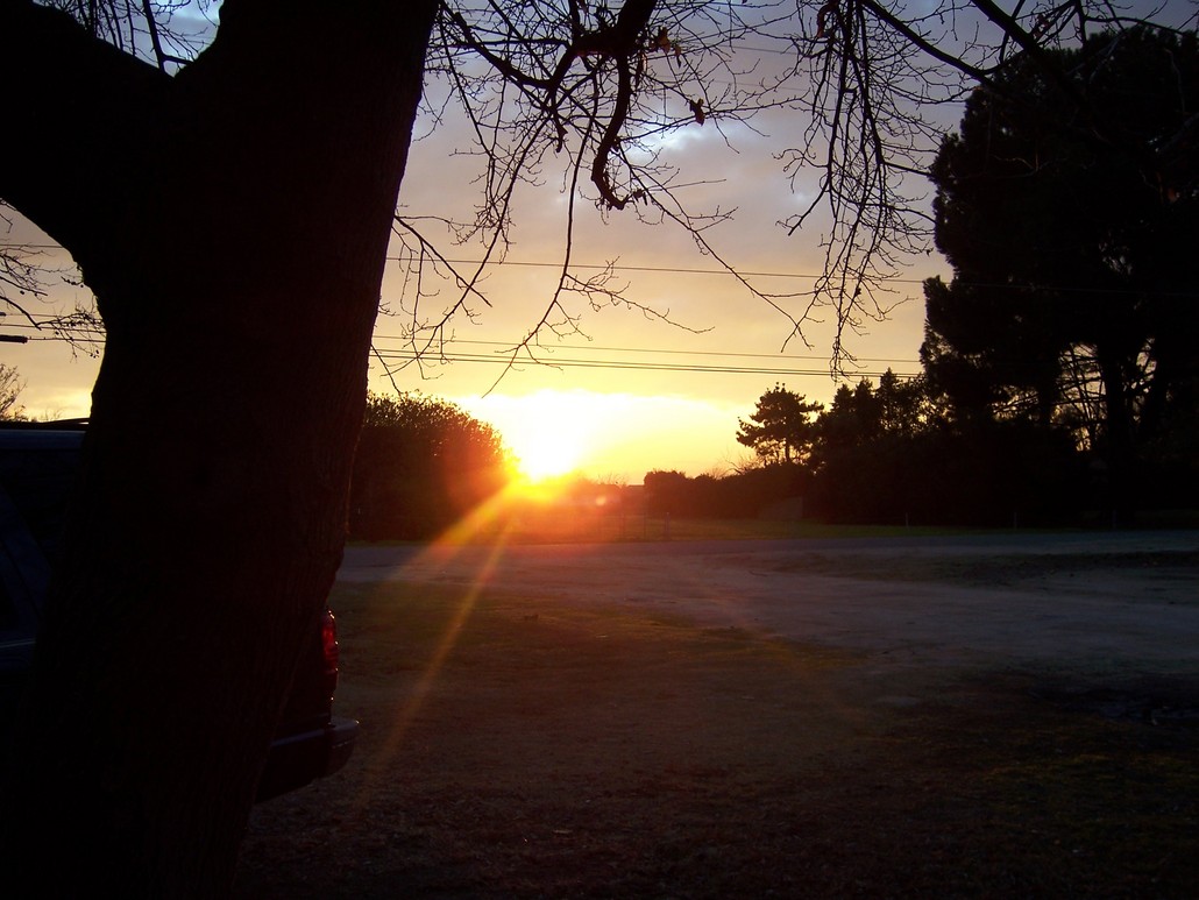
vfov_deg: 39.7
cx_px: 600
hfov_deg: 51.3
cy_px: 450
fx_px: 1247
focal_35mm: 36
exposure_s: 1/200
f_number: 2.8
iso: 80
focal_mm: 6.2
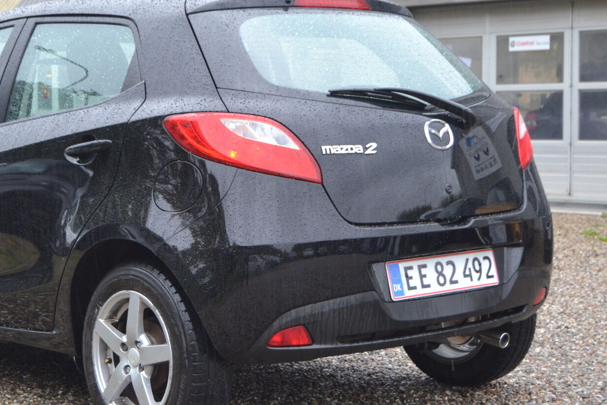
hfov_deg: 26.7
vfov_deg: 18.2
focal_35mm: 75
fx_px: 1264
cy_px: 221
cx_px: 169
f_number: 4.5
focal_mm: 32
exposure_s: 1/80
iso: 400
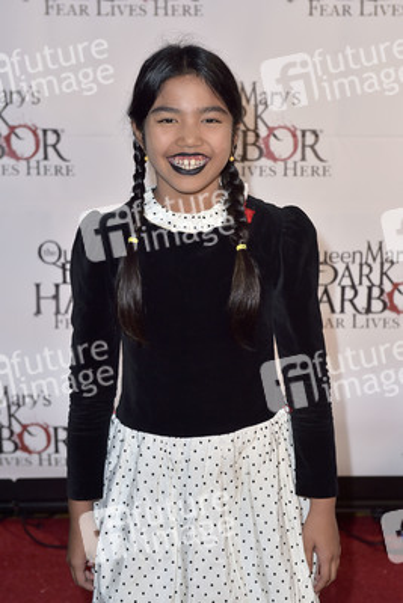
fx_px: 1174
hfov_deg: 19.5
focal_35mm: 70
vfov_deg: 28.8
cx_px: 202
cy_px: 302
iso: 320
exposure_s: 1/250
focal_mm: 70
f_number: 5.6
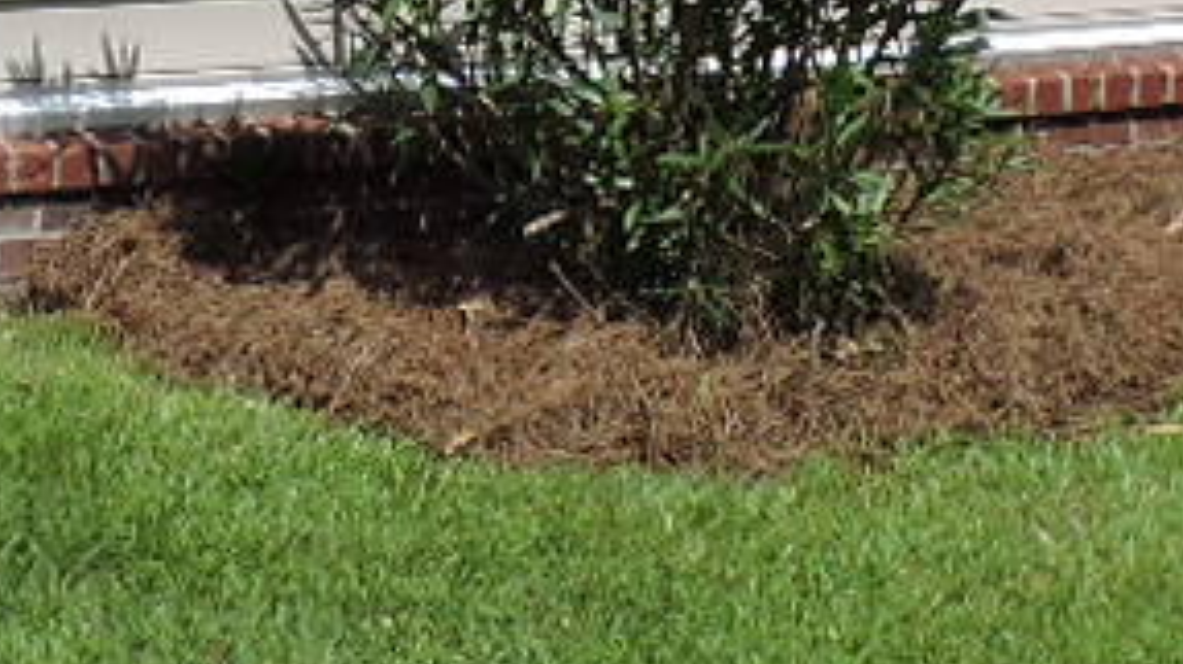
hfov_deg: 14.7
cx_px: 396
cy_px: -483
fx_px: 4577
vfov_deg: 8.0
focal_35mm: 146
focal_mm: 4.3
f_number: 3.3
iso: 100
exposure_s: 1/1250
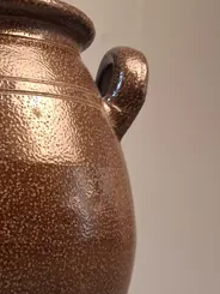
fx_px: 559
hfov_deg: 20.8
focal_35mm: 66
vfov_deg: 28.3
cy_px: 264
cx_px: -44
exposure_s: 1/50
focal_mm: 4
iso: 500
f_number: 1.8
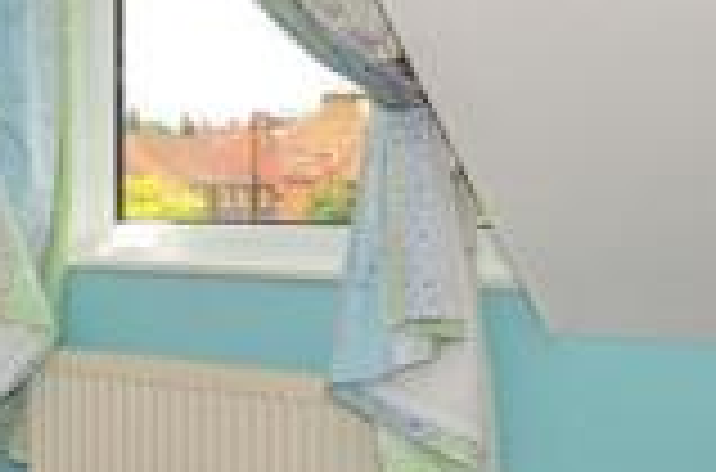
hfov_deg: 25.0
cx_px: -351
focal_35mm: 62
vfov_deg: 21.4
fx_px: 1229
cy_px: 72
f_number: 8
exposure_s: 1/200
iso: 200
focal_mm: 10
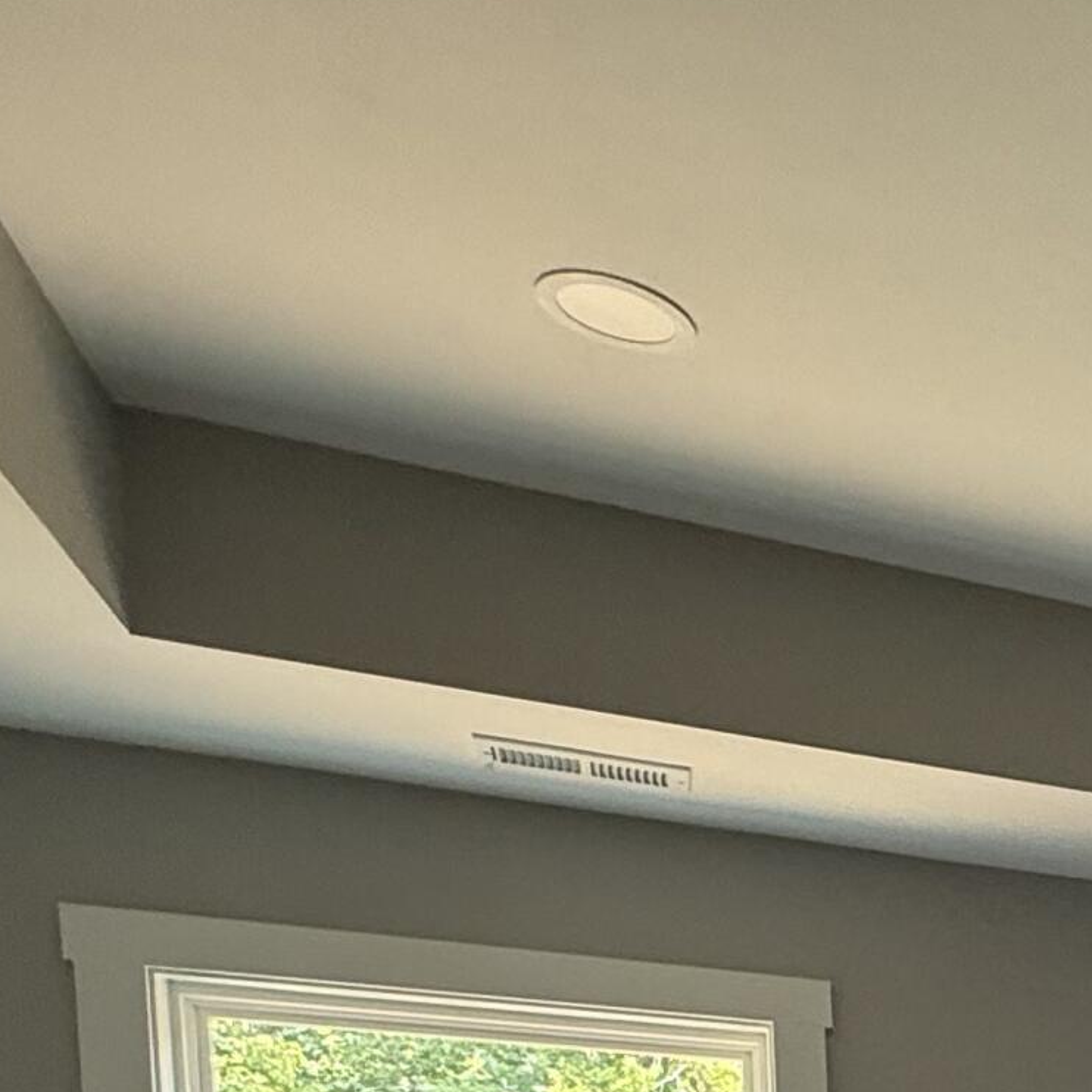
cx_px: 1772
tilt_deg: -4.6
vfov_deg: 27.0
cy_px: 1516
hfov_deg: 23.9
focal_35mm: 50
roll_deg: -0.4
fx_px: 1785
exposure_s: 1/120
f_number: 2.2
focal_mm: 2.22
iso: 250
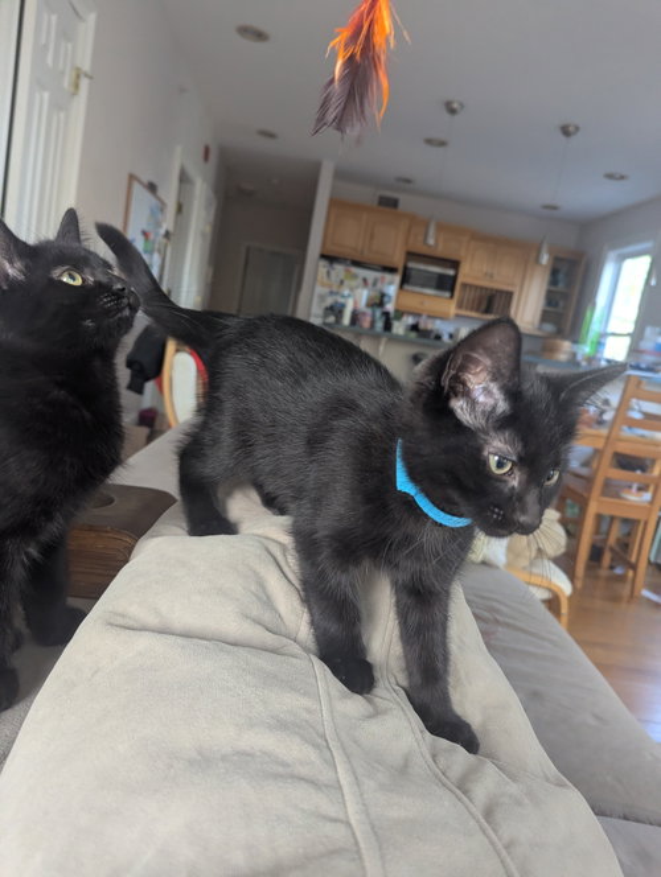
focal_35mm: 24
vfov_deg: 71.5
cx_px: 330
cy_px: 438
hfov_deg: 56.9
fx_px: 609
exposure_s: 1/198
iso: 863
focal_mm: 6.81
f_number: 1.85
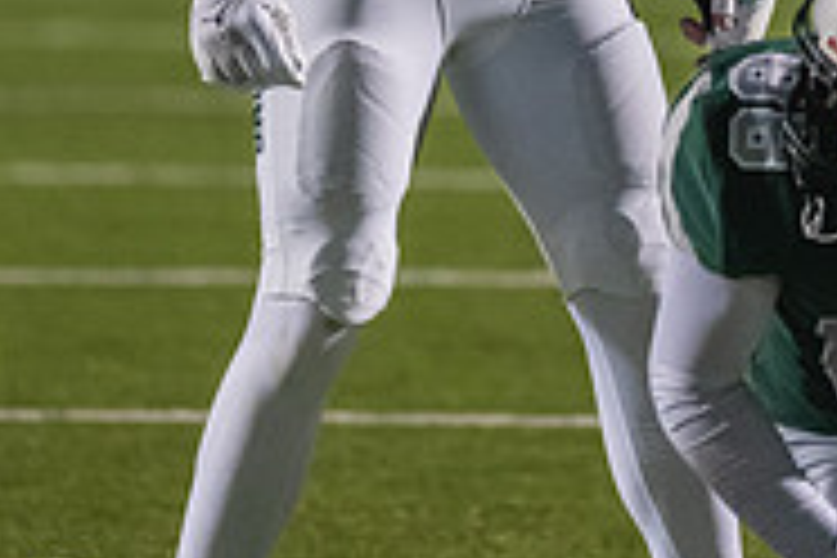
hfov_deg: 2.5
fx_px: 18971
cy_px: -396
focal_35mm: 816
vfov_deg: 1.7
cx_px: 567
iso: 3200
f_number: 2.8
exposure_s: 1/1000
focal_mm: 200
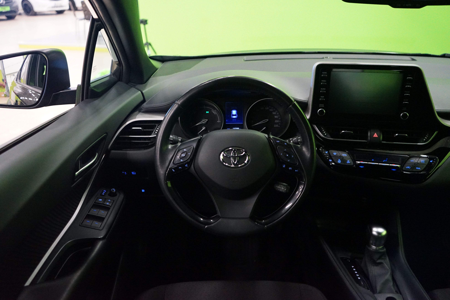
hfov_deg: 65.5
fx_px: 350
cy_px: 150
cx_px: 225
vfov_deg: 46.4
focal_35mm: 28
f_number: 3.5
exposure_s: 1/50
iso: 6400
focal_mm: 28
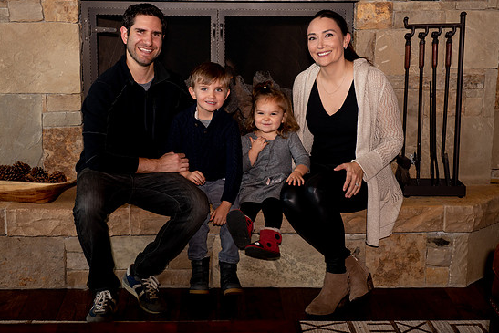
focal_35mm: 68
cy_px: 170
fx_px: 943
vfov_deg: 20.0
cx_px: 237
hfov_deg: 29.6
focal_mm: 62
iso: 500
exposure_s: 1/250
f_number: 4
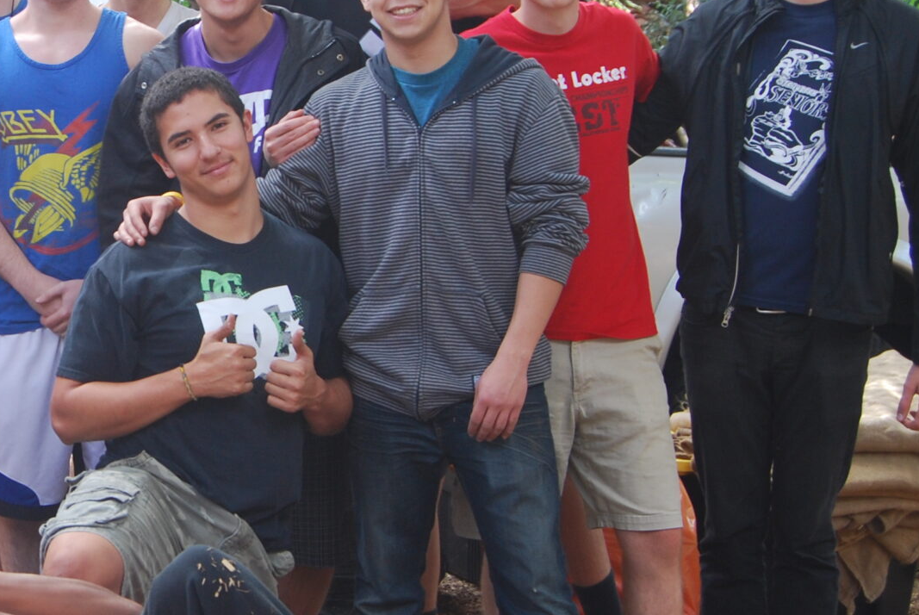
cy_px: 223
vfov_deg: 12.7
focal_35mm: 108
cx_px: -23
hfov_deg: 18.4
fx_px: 2760
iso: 220
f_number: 4.2
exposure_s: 1/30
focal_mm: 30
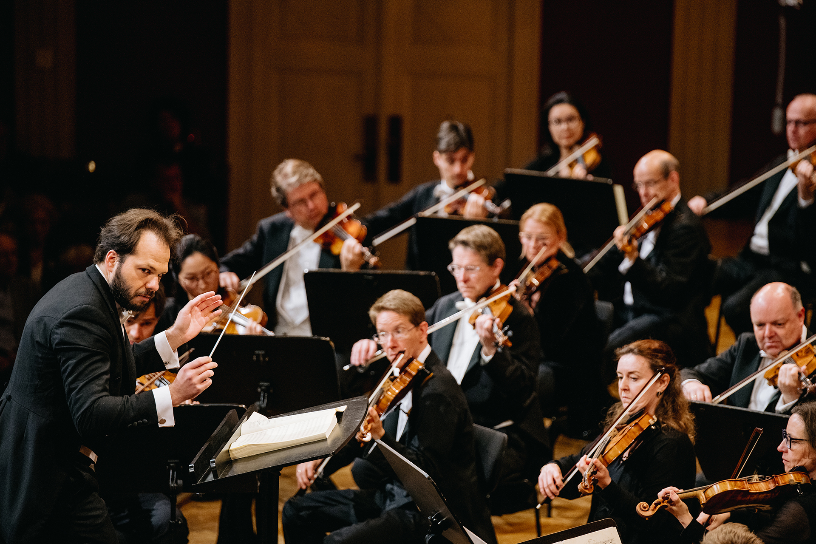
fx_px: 4080
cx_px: 408
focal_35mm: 180
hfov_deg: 11.4
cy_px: 272
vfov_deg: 7.6
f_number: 2.8
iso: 1600
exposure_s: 1/320
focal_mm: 180
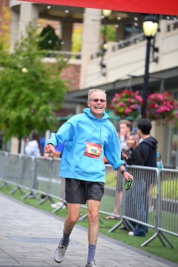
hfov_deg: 10.2
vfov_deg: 15.2
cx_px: 89
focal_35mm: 135
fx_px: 1001
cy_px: 134
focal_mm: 135
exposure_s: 1/2000
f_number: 2.8
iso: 640
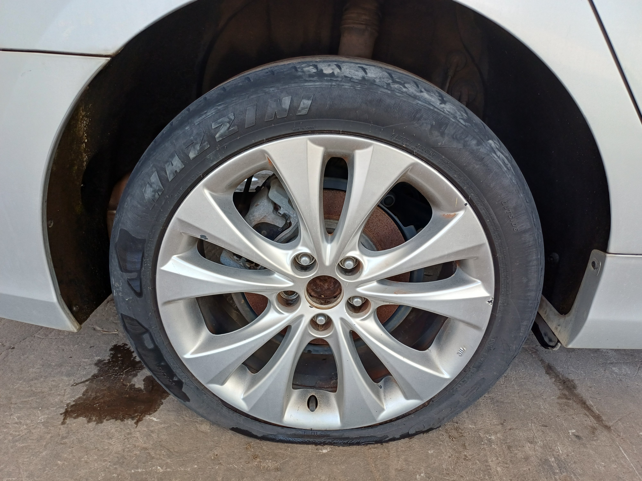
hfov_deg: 69.4
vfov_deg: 54.9
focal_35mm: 25
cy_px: 240
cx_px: 321
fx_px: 464
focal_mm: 4.65
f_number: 1.8
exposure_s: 1/100
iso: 50
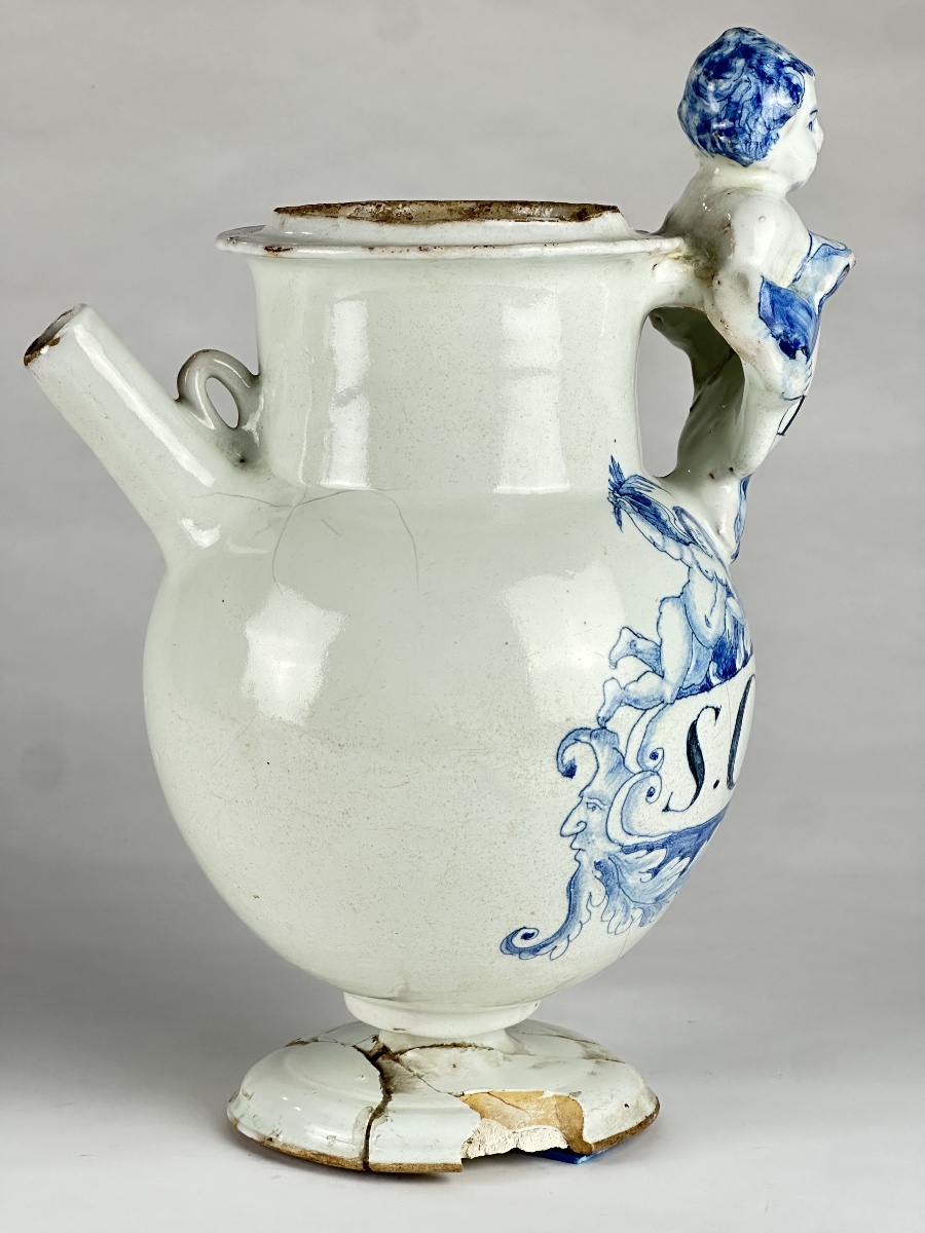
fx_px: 2743
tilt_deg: -6.1
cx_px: 462
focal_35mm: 77
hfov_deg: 19.1
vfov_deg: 25.3
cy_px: 616
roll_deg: -0.5
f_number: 2.8
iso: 200
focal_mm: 9
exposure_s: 1/100
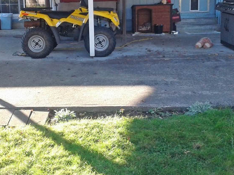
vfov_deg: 23.8
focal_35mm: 61
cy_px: 51
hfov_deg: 31.5
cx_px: 87
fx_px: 412
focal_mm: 3.3
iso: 50
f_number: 2.2
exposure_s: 1/140
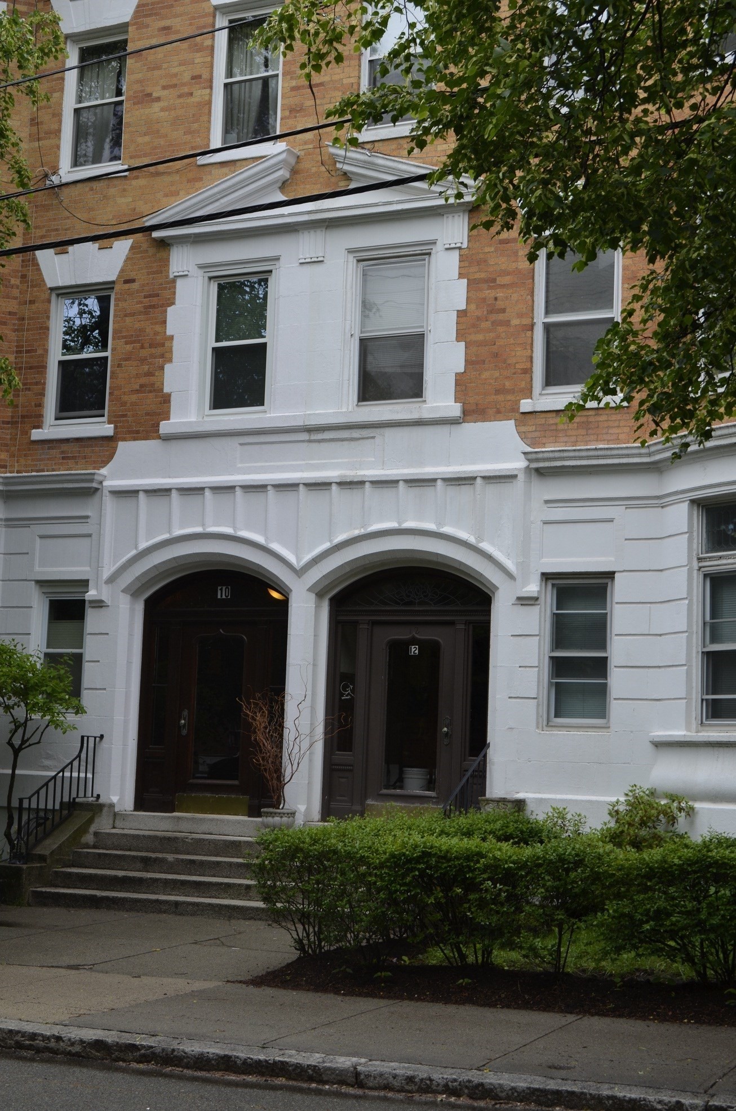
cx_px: 368
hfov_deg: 25.6
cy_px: 556
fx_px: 1617
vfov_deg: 37.9
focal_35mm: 52
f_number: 7.1
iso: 200
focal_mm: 35
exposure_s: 1/200
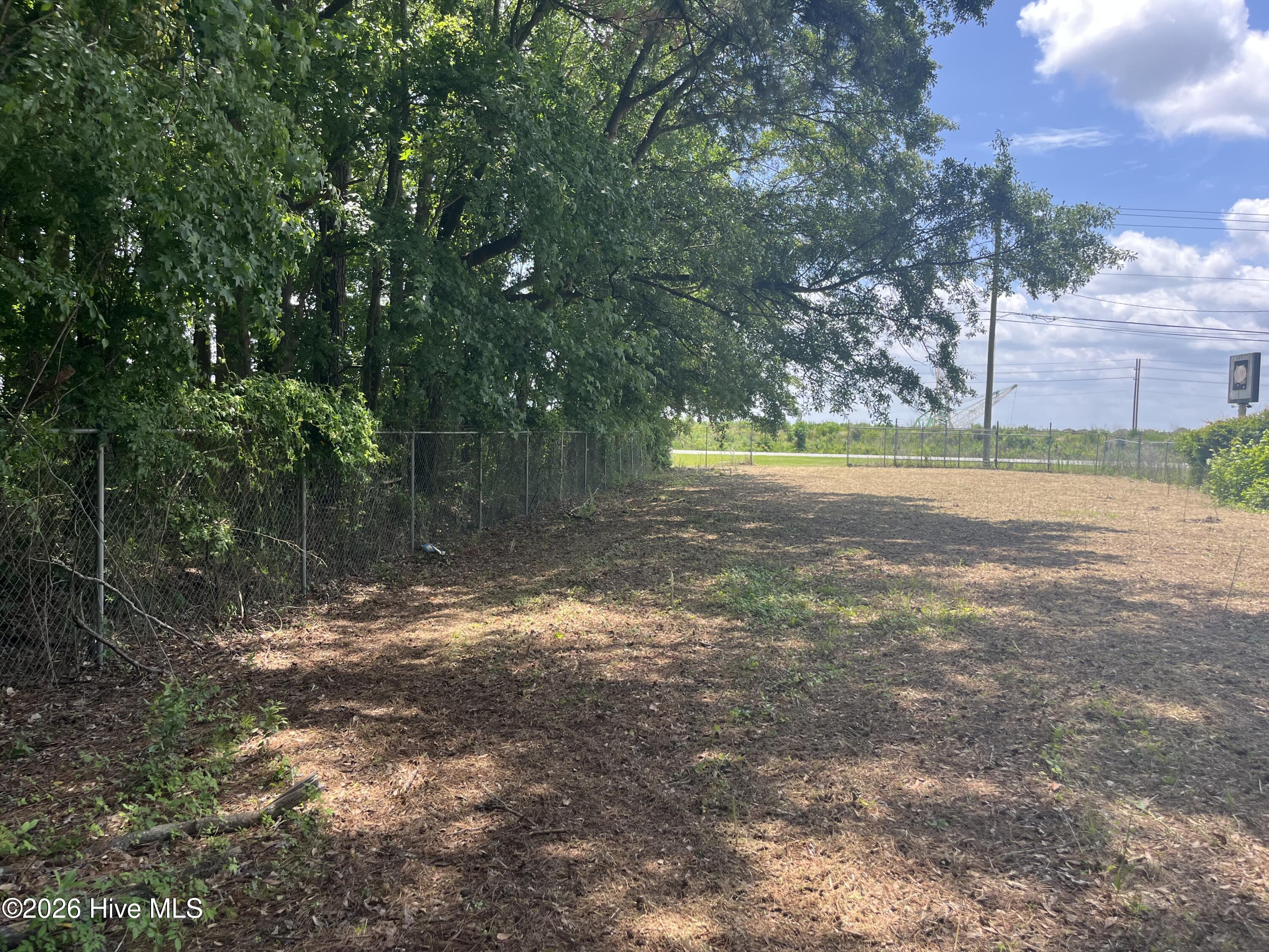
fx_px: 953
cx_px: 634
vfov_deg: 53.1
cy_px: 476
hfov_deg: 67.3
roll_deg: -1.0
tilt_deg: -3.1
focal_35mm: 26
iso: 50
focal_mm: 5.1
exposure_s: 1/777
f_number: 1.6
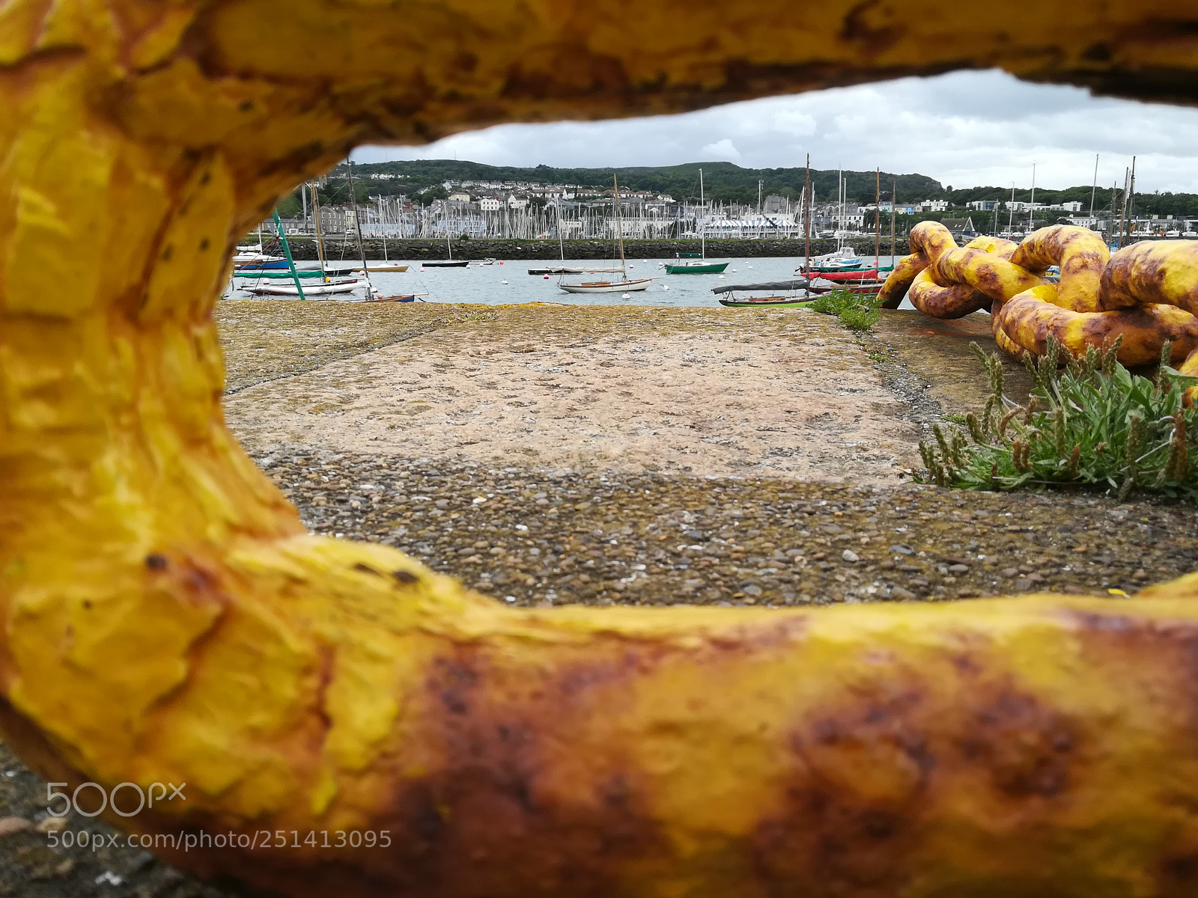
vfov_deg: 53.1
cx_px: 599
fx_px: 900
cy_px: 449
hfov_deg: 67.3
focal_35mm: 26
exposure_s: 1/542
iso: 50
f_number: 2.2
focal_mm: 3.83
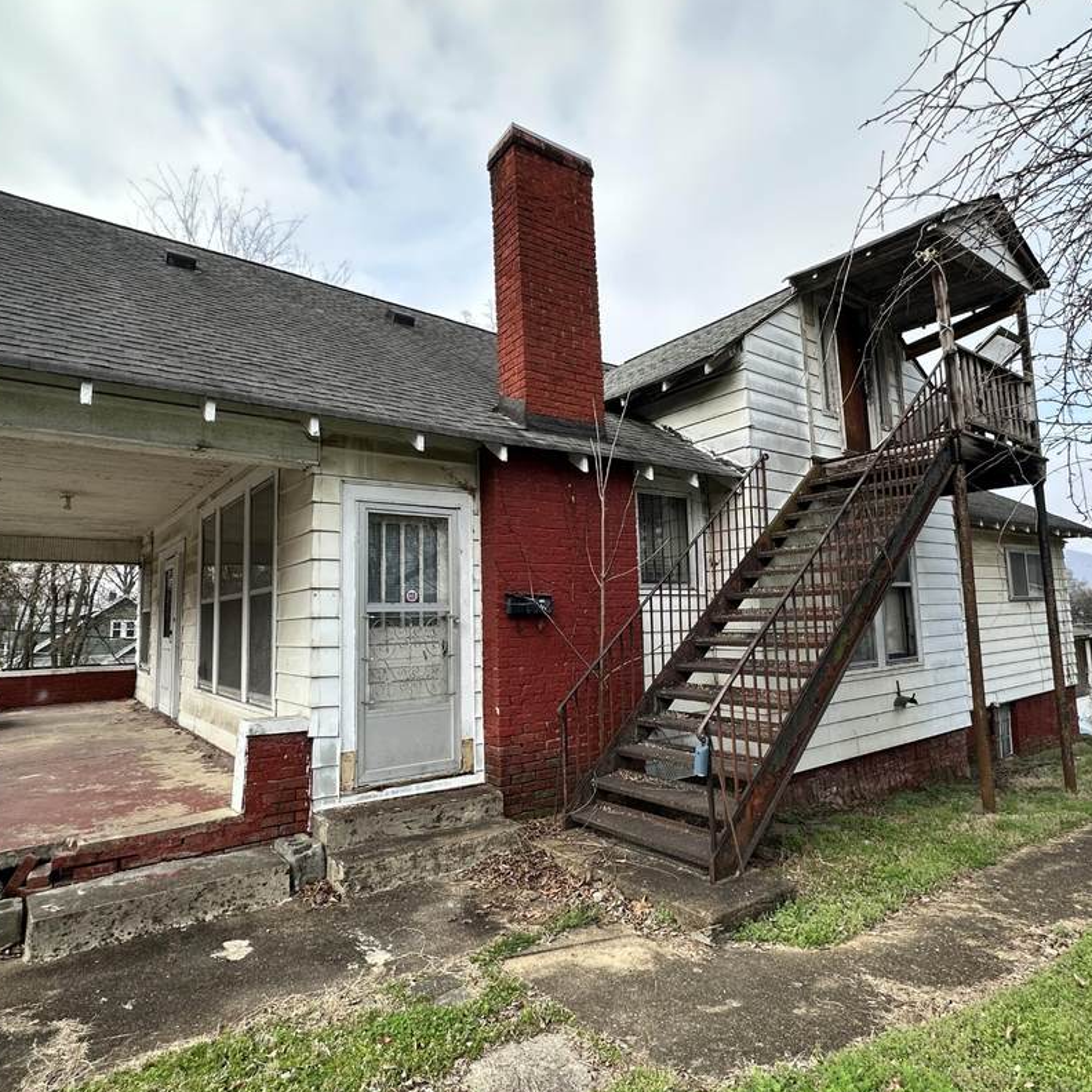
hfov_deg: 74.8
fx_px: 714
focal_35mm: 20
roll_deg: +1.6
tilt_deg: +7.0
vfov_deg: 74.8
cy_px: 536
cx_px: 576
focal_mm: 2.22
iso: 40
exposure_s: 1/435
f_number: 2.2
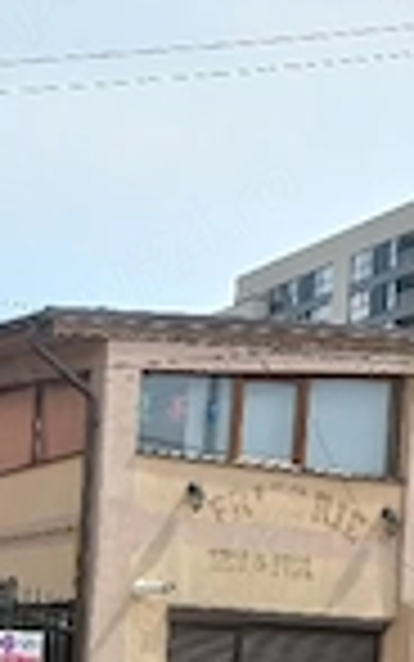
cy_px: 671
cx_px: -171
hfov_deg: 16.8
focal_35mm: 72
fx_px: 1299
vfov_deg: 26.9
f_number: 1.8
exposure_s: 1/526
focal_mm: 4.6
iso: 25
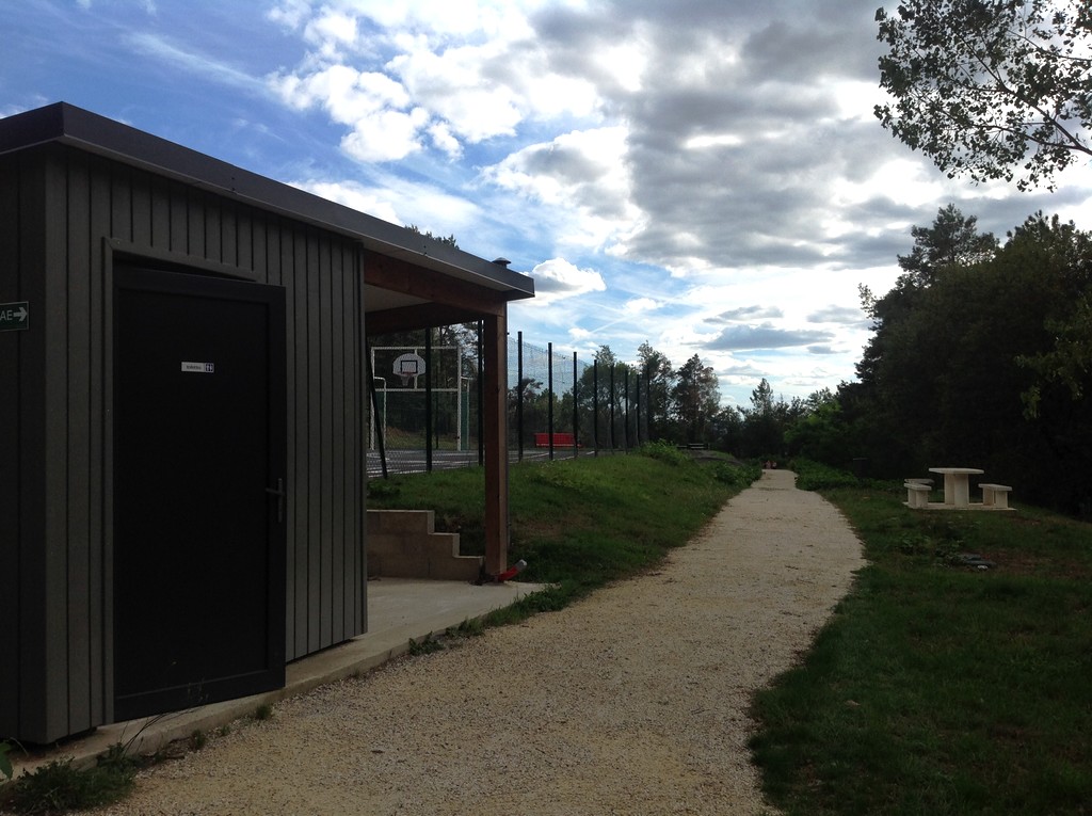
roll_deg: -0.1
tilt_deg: +1.9
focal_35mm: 35
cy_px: 408
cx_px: 546
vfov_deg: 40.6
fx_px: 1103
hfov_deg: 52.7
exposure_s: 1/1681
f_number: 2.4
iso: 50
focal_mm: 4.28
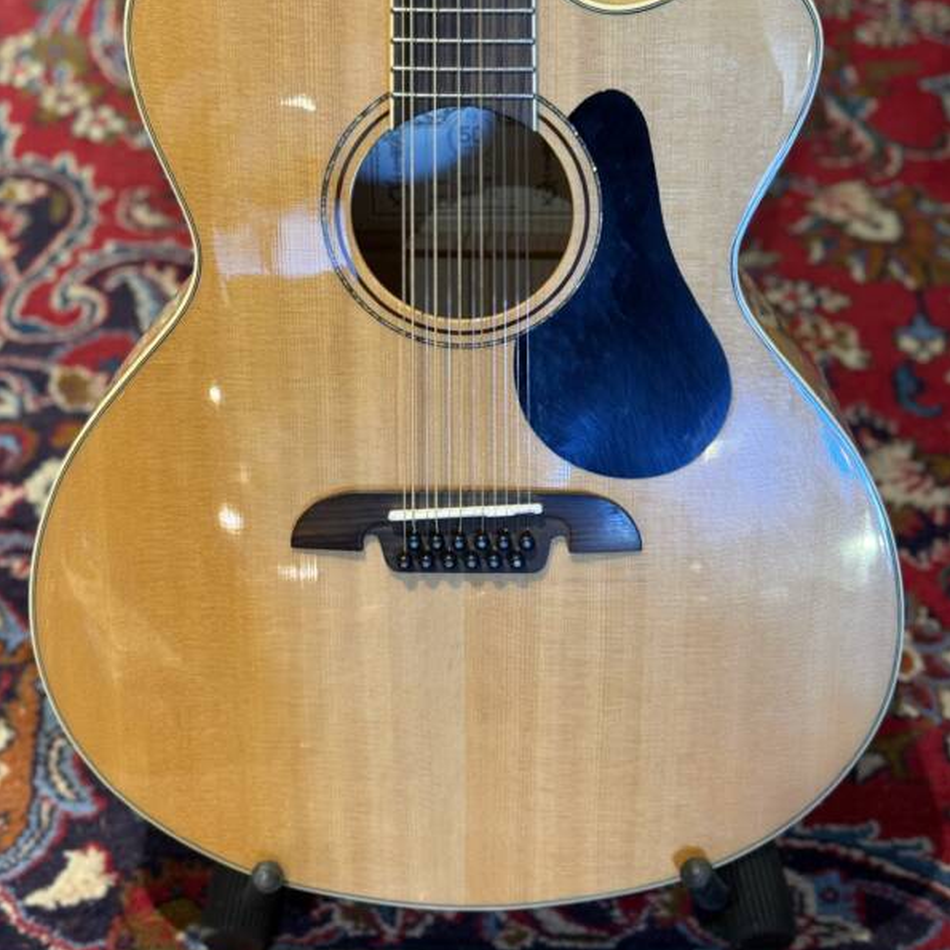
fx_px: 1770
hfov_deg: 30.0
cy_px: 377
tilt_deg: -48.4
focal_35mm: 57
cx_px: 476
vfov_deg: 30.0
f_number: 1.78
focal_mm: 6.76
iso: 200
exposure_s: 1/40
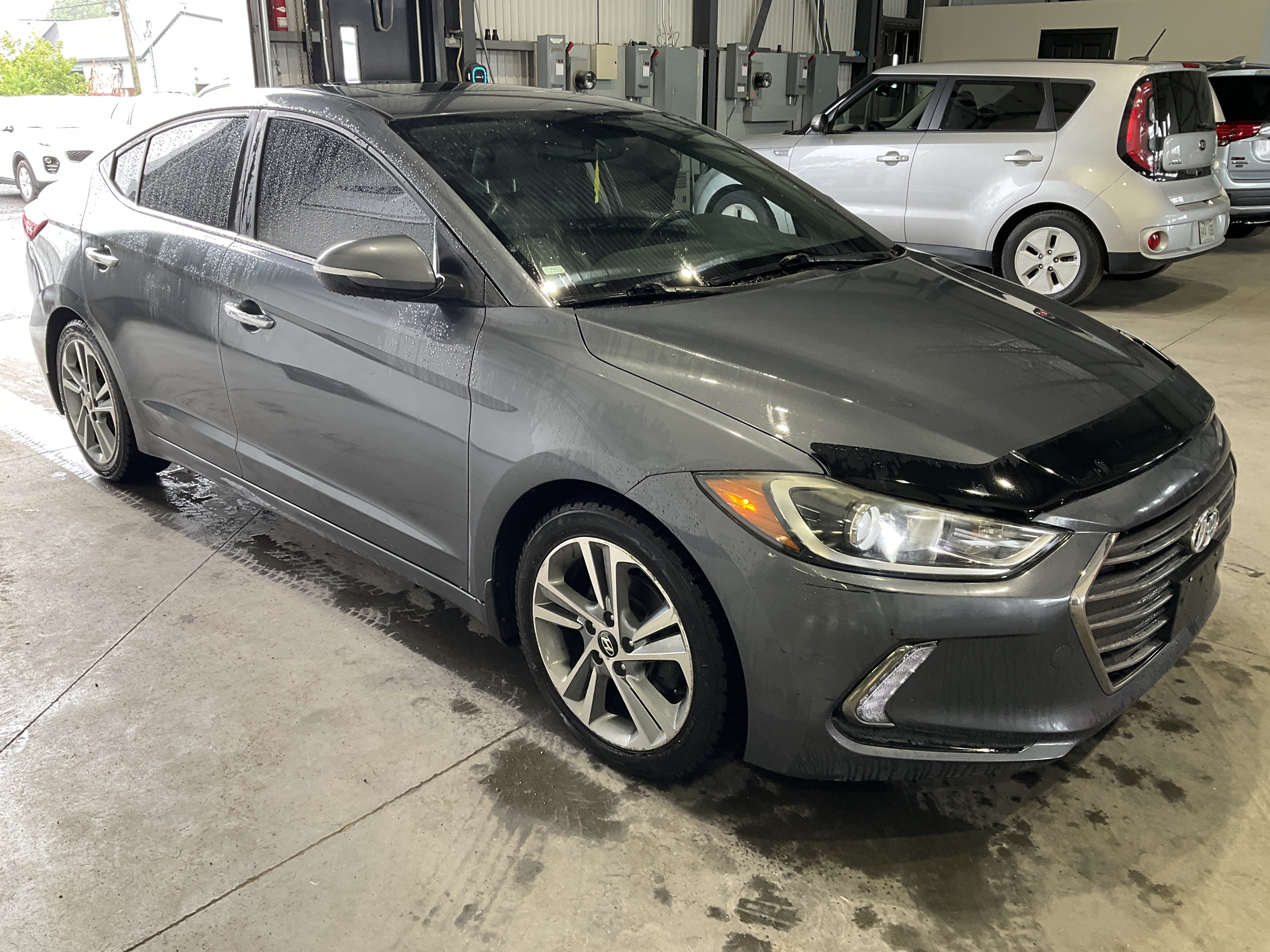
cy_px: 476
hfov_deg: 61.7
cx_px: 635
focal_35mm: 29
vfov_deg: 48.2
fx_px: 1064
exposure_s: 1/60
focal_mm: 3
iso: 50
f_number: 1.8
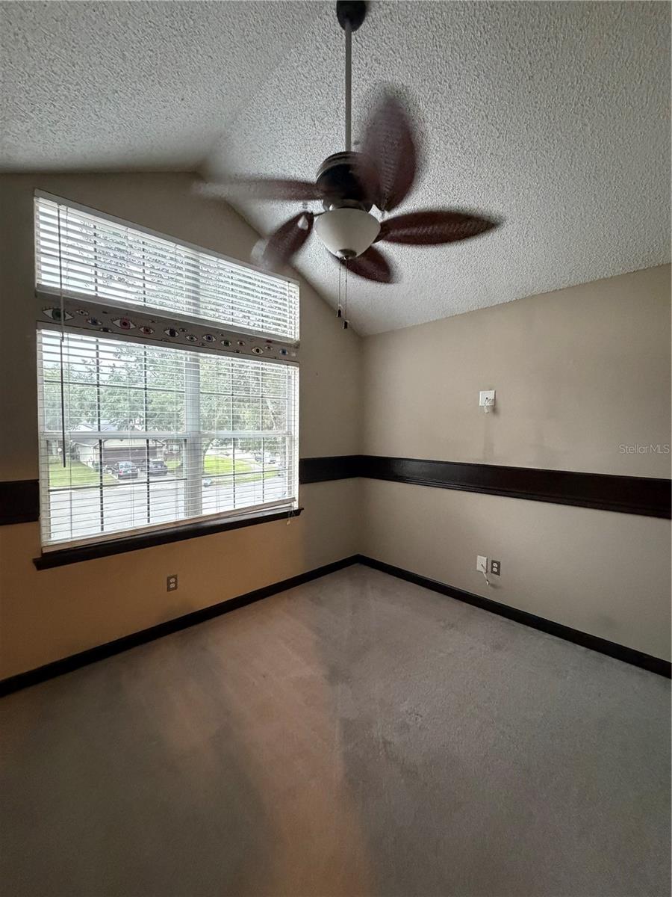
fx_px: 362
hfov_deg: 85.7
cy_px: 448
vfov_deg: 102.1
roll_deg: -1.7
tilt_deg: -1.6
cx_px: 336
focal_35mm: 14
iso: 1000
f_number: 2.2
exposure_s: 1/60
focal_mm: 2.22
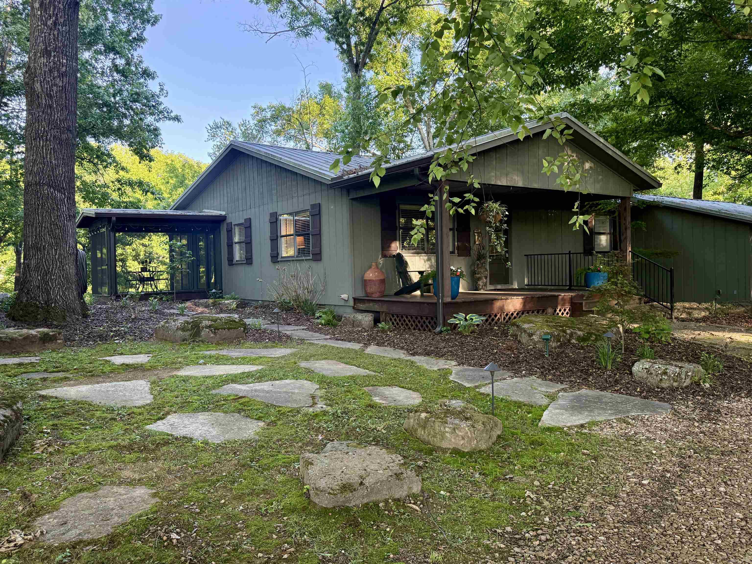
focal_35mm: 24
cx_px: 376
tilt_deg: -0.7
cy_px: 282
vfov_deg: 56.8
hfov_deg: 71.6
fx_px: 521
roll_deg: -0.1
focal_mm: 6.76
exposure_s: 1/174
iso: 200
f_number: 1.78
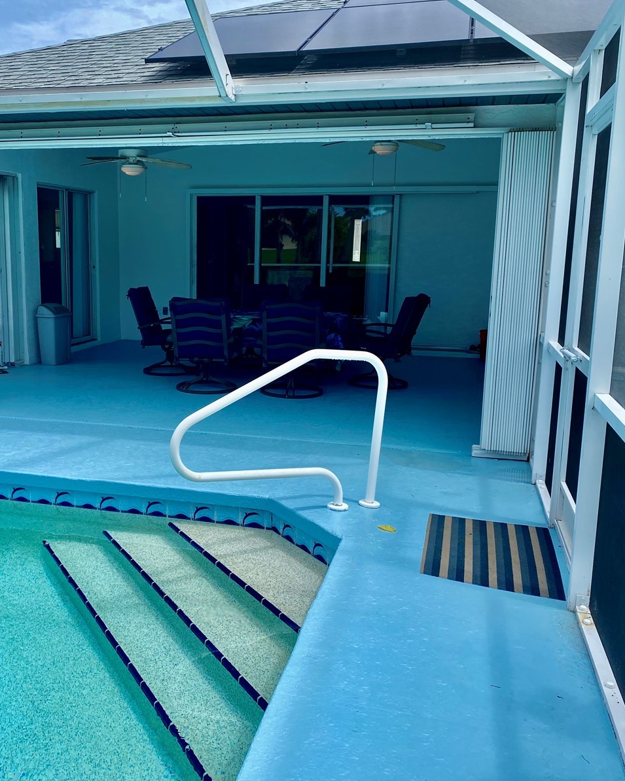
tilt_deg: -9.5
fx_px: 786
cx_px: 223
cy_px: 390
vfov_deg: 52.8
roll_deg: -0.6
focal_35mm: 34
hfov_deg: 42.9
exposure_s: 1/1585
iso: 32
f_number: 1.8
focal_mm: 4.25
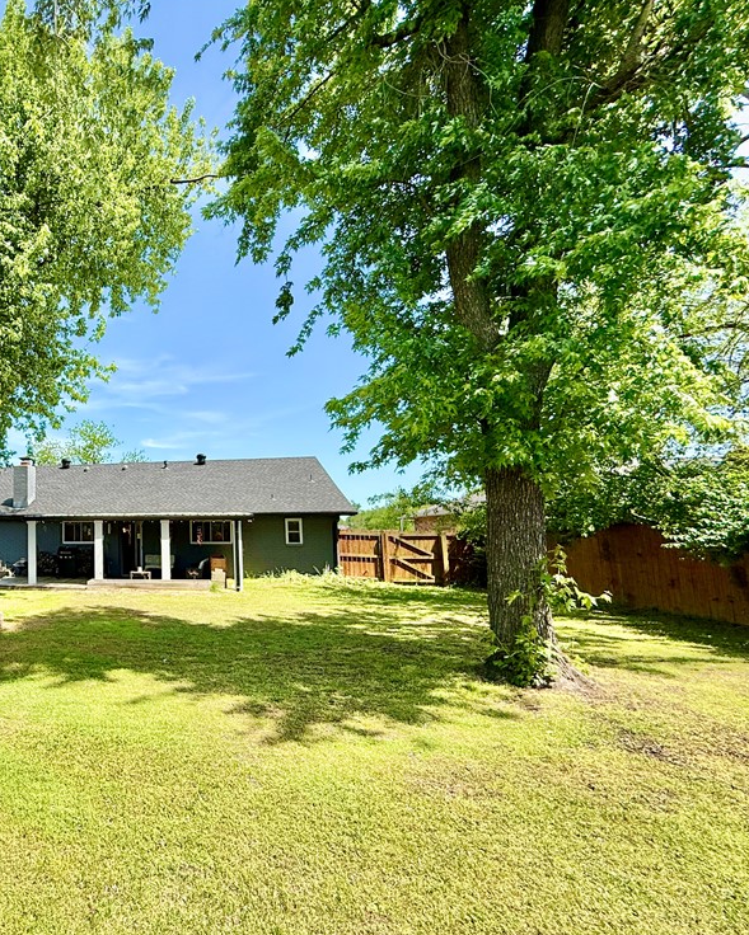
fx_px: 526
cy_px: 479
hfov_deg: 61.7
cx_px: 100
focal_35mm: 19
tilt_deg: +5.8
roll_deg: +0.0
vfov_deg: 83.3
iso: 50
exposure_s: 1/1339
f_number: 2.2
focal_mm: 2.22
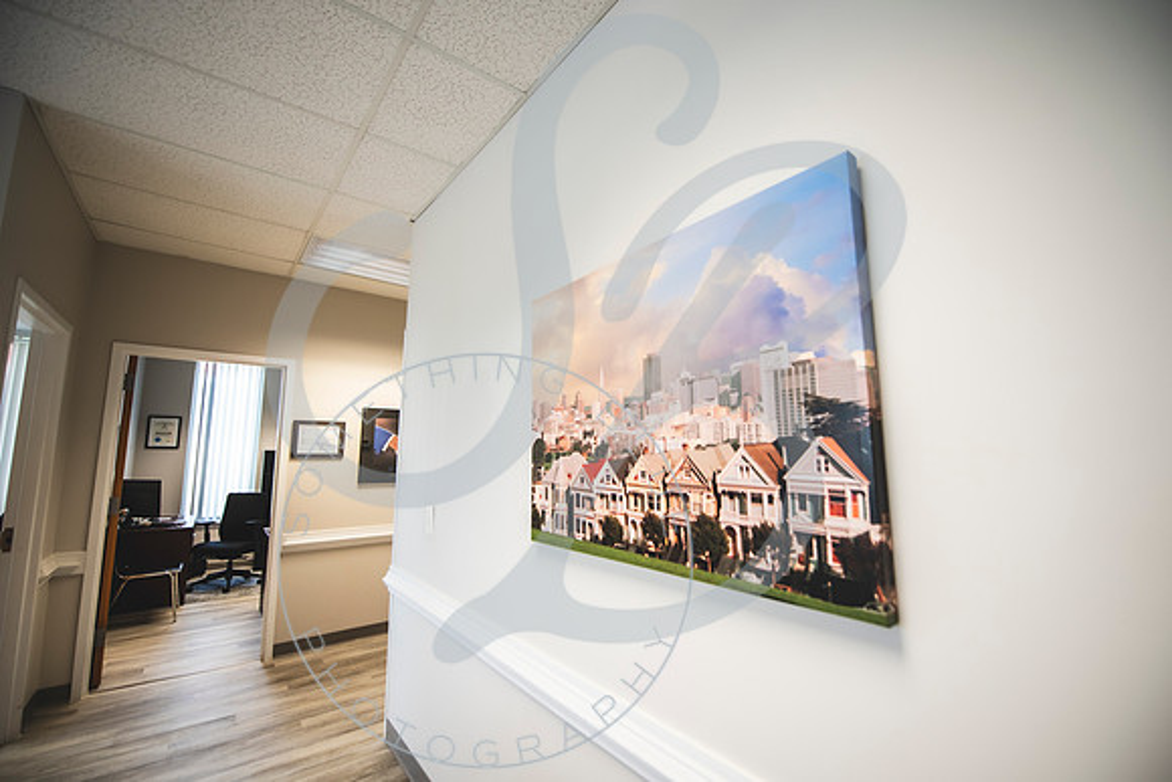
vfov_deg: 79.4
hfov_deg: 102.4
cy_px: 391
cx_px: 597
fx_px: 471
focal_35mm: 14
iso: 800
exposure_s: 1/200
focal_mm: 14
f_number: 2.8
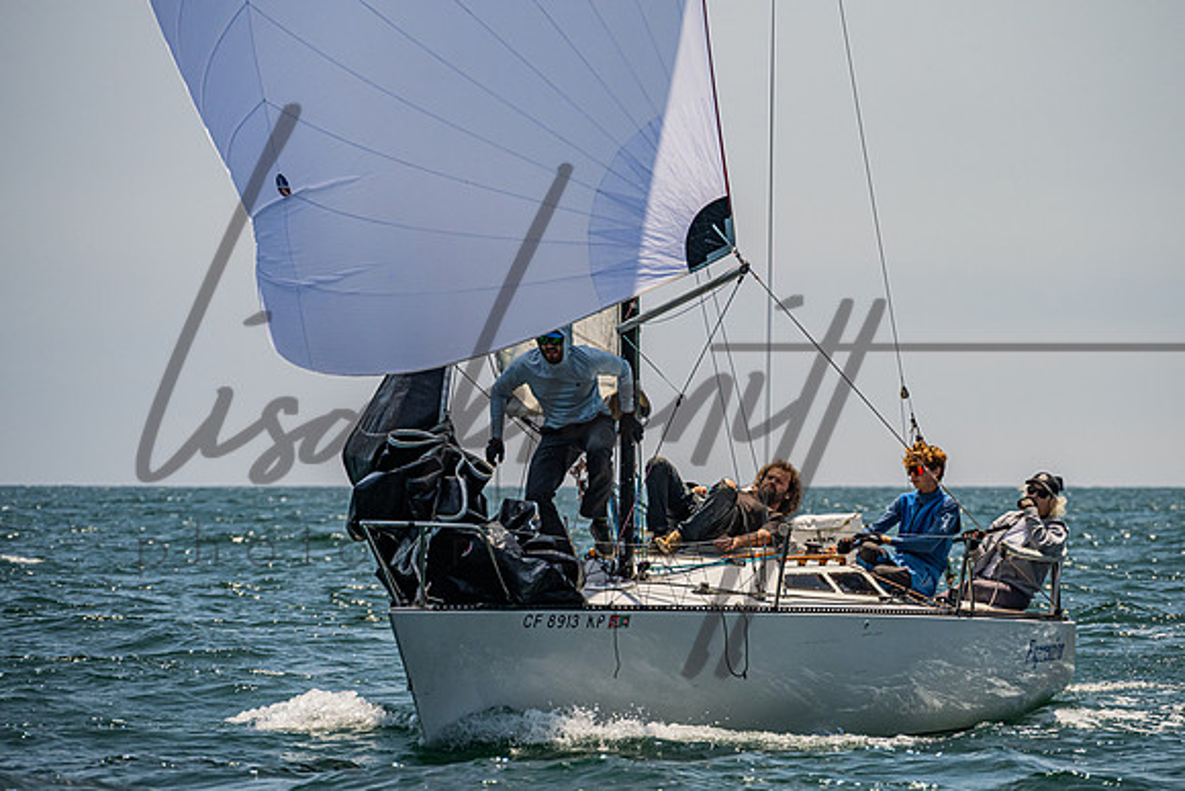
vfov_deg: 4.2
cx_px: 652
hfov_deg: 6.3
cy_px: 329
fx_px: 10763
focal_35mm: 327
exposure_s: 1/3200
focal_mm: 270
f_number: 8
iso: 500
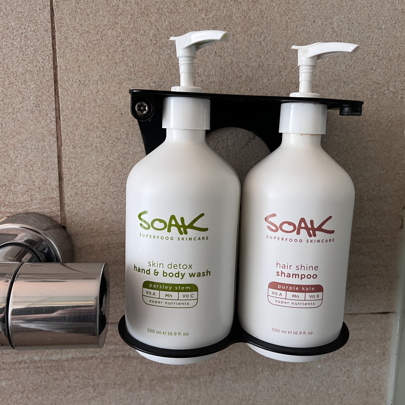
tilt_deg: -10.0
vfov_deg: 52.5
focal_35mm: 31
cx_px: 216
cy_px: 200
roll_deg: -0.6
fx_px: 410
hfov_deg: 52.5
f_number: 1.5
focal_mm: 5.7
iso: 200
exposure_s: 1/60
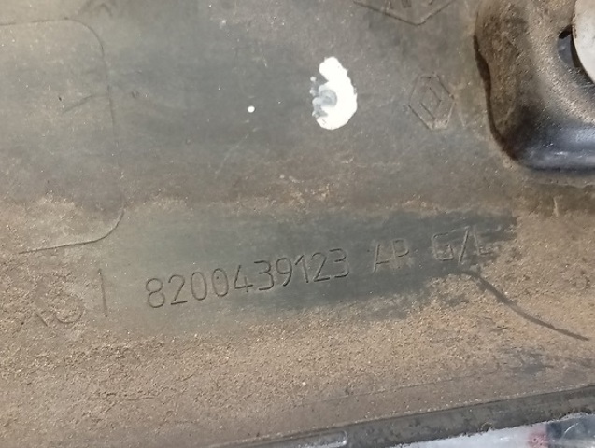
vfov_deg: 28.1
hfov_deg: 36.8
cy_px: 224
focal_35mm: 52
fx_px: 895
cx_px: 298
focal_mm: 3.96
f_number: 1.8
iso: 717
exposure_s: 1/33.3
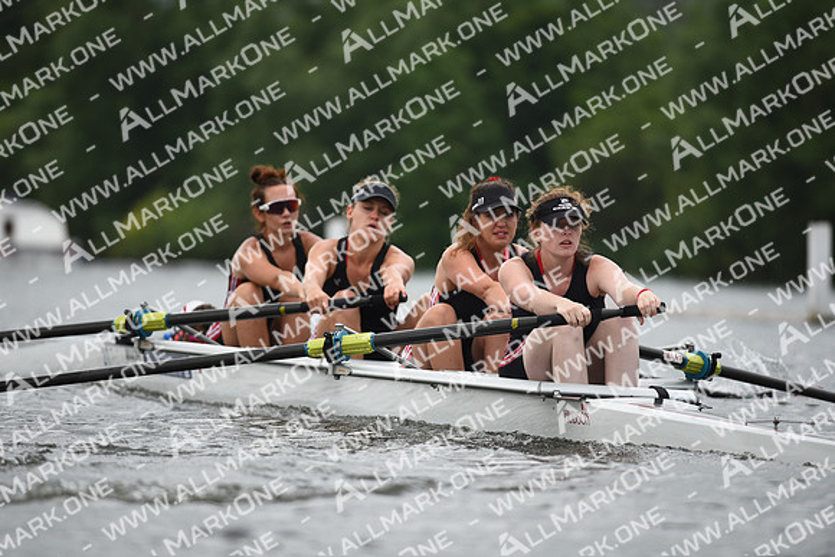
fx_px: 6960
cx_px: 418
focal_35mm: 300
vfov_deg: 4.6
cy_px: 278
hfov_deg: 6.9
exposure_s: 1/1600
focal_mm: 300
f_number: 4
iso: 200
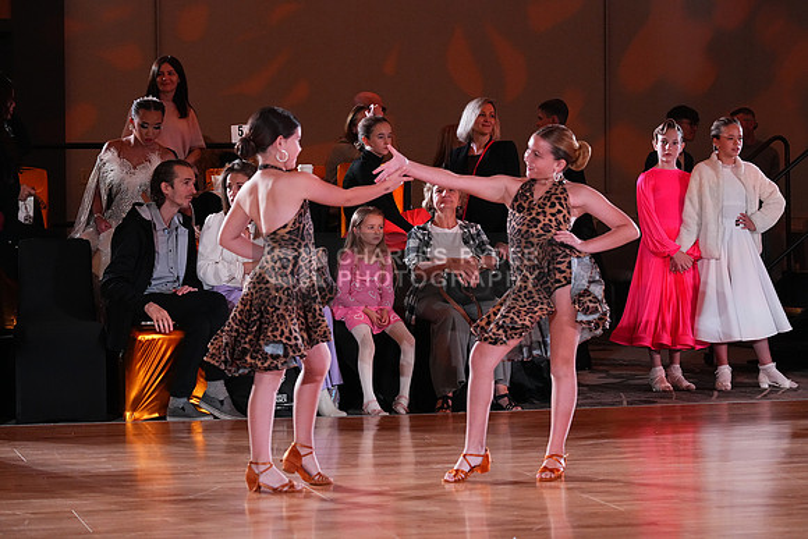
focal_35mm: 105
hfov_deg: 19.5
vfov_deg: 13.0
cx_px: 404
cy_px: 270
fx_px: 2357
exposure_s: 1/400
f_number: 5
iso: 5000
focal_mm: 105
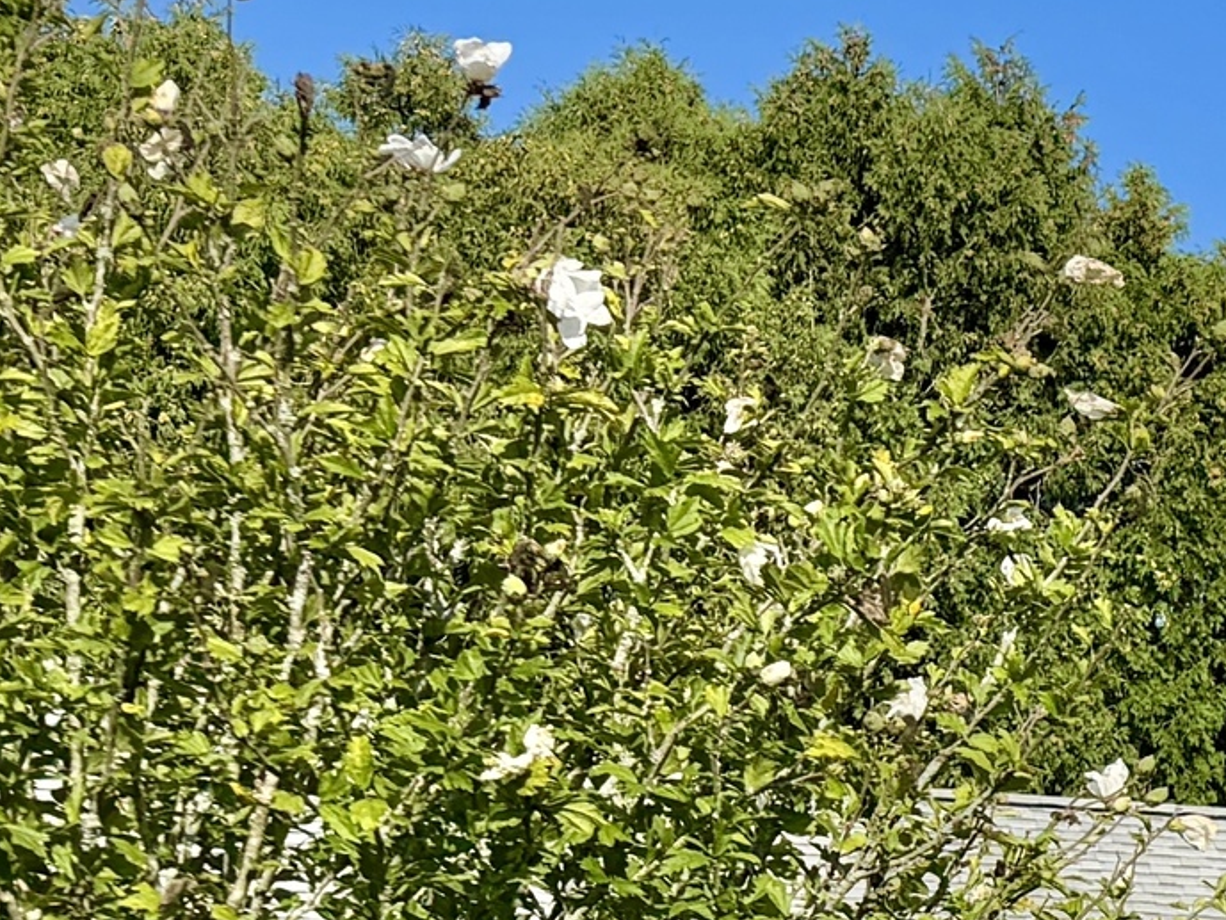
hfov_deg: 14.6
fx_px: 3790
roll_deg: -0.4
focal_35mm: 107
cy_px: 1190
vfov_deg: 13.4
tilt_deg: +1.8
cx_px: 2577
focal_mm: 6.76
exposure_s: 1/4975
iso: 80
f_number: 1.78
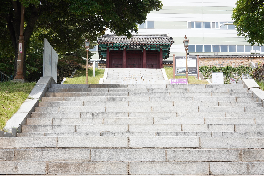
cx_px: 132
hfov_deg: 54.4
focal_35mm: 35
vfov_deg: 37.9
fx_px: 257
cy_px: 88
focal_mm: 35
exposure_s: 1/125
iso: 100
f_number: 9
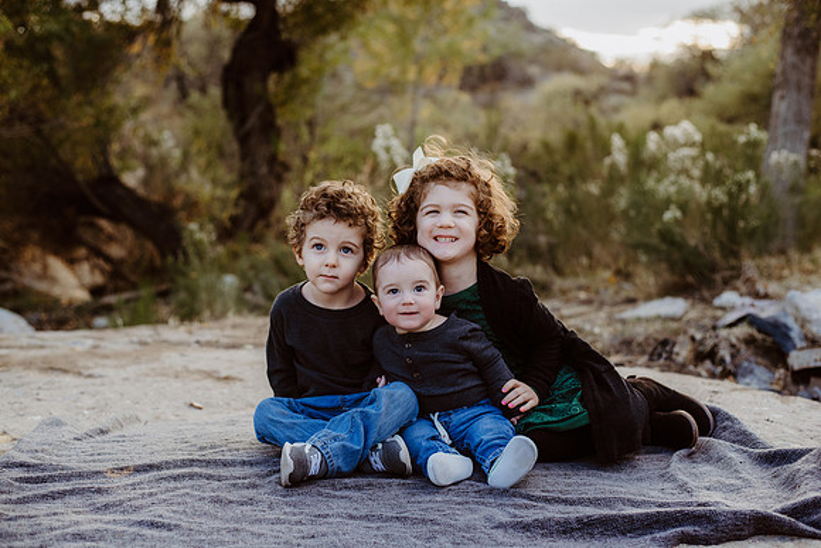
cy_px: 274
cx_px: 410
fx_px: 1140
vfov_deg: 27.0
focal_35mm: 50
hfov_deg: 39.6
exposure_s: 1/800
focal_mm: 50
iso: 400
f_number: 3.2
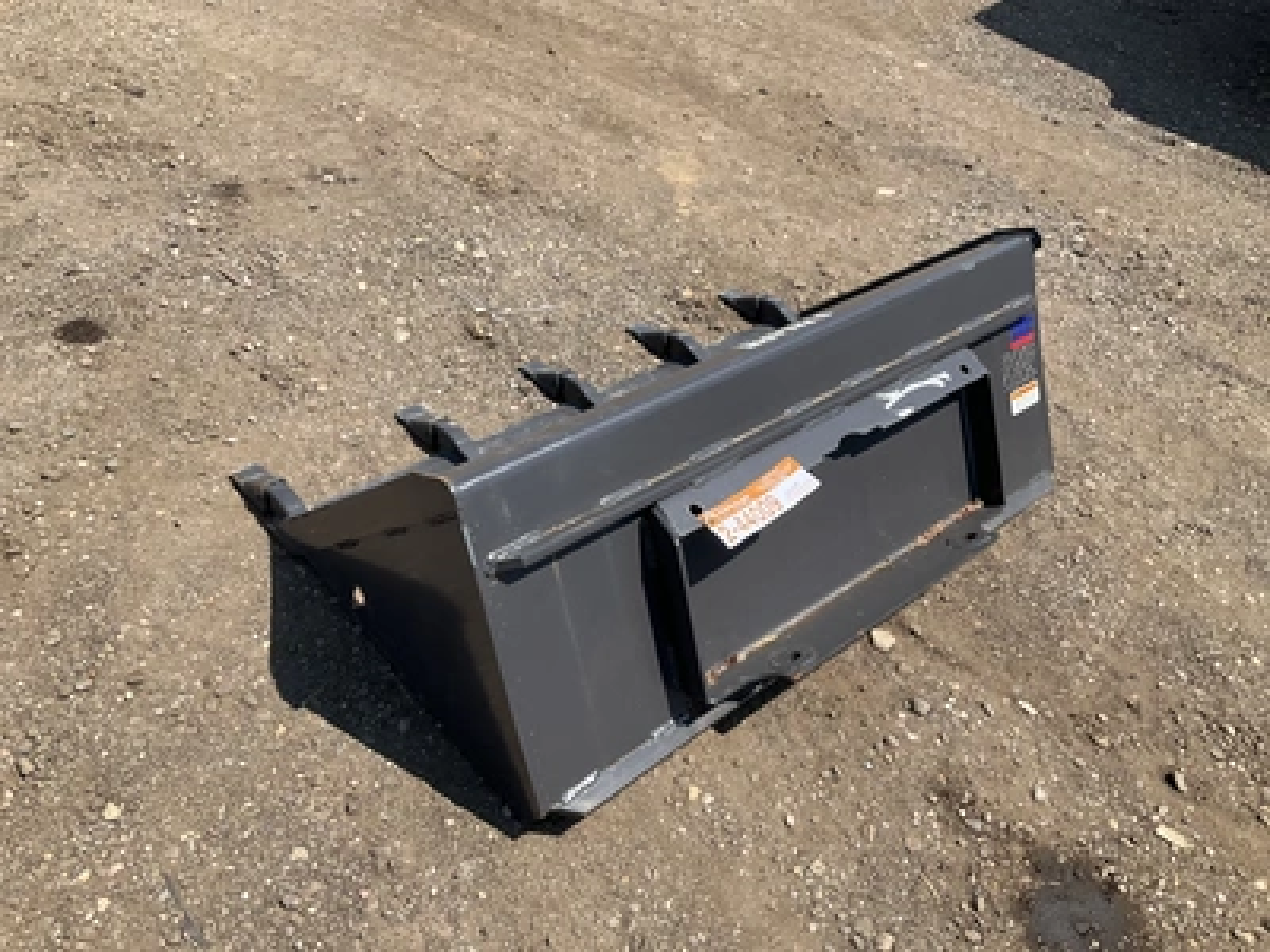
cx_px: 635
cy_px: 476
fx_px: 1064
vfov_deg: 48.2
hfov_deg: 61.7
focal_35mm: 29
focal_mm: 3
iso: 25
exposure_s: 1/1377
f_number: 1.8
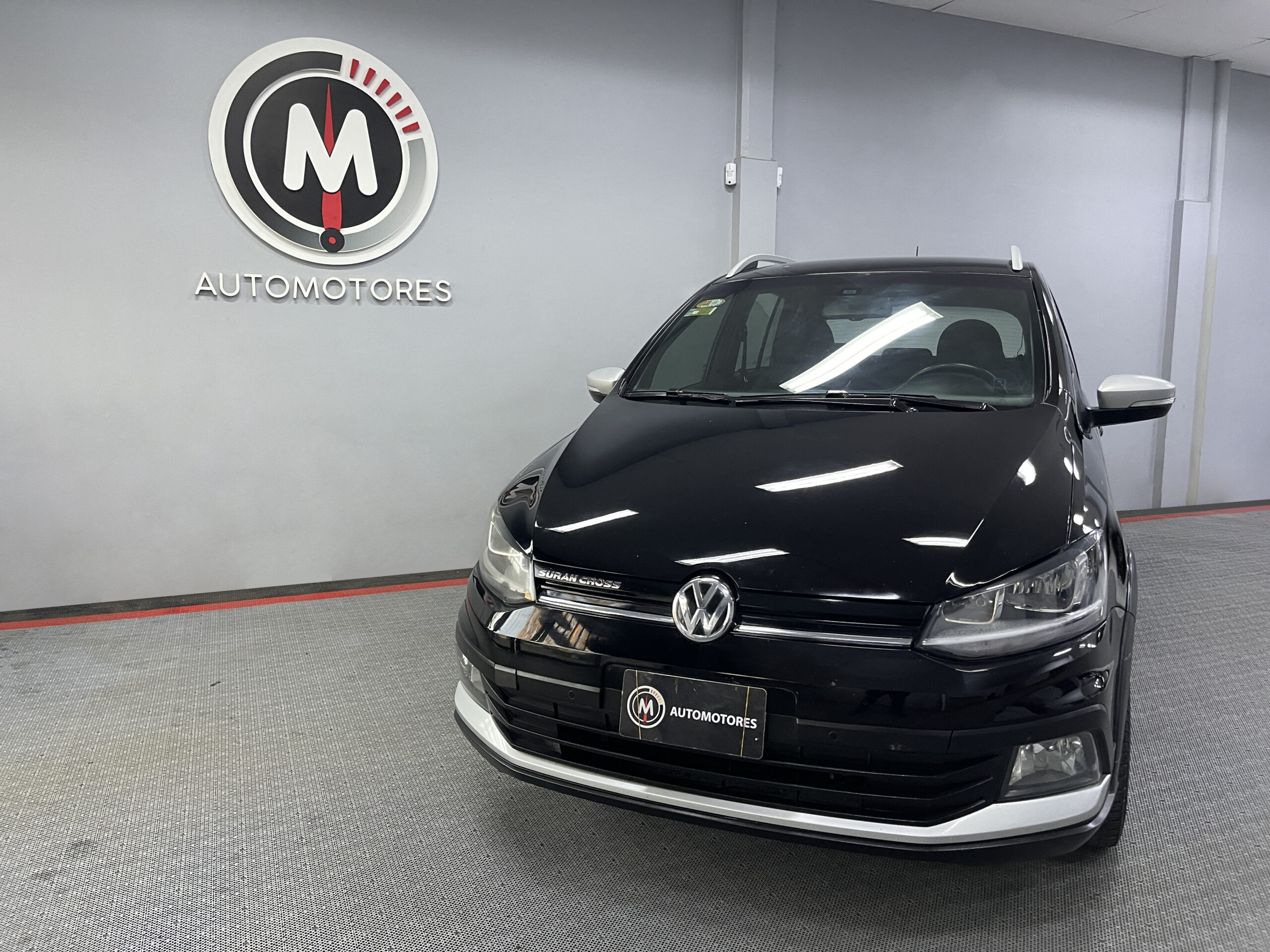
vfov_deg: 54.9
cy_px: 476
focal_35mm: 25
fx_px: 917
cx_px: 635
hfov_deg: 69.4
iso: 400
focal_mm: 5.1
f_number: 1.6
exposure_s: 1/60
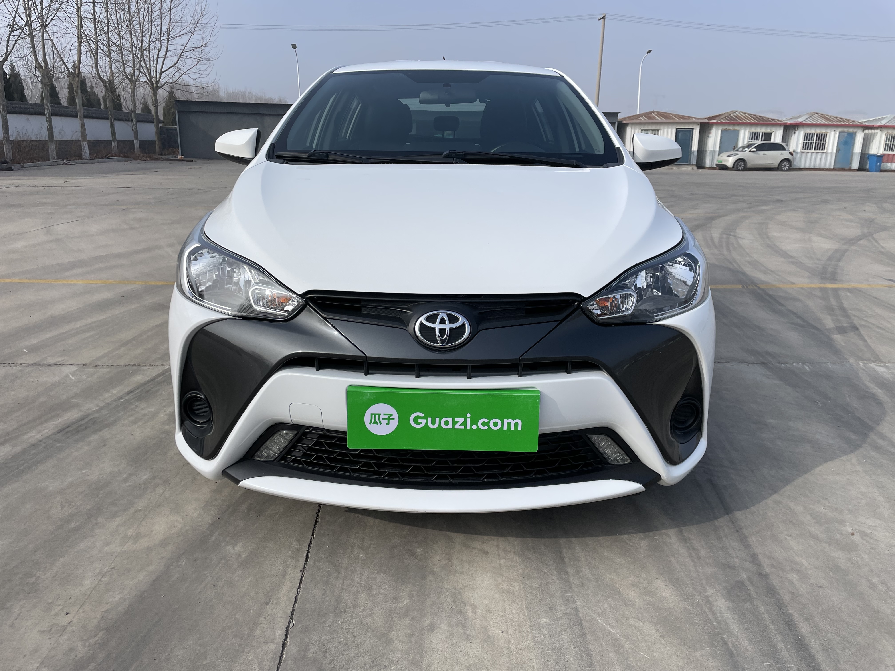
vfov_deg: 53.1
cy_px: 336
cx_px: 448
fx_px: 672
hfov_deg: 67.3
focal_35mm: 26
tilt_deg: -15.5
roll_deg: +0.3
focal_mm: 4.2
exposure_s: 1/4000
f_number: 1.6
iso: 32
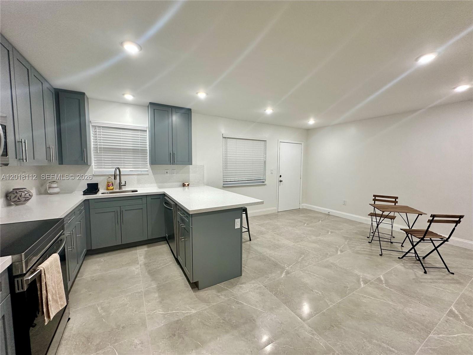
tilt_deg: -2.6
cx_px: 236
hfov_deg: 102.1
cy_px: 178
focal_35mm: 14
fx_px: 191
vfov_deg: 85.7
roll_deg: -0.4
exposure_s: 1/120
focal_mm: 2.22
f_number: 2.2
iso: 200
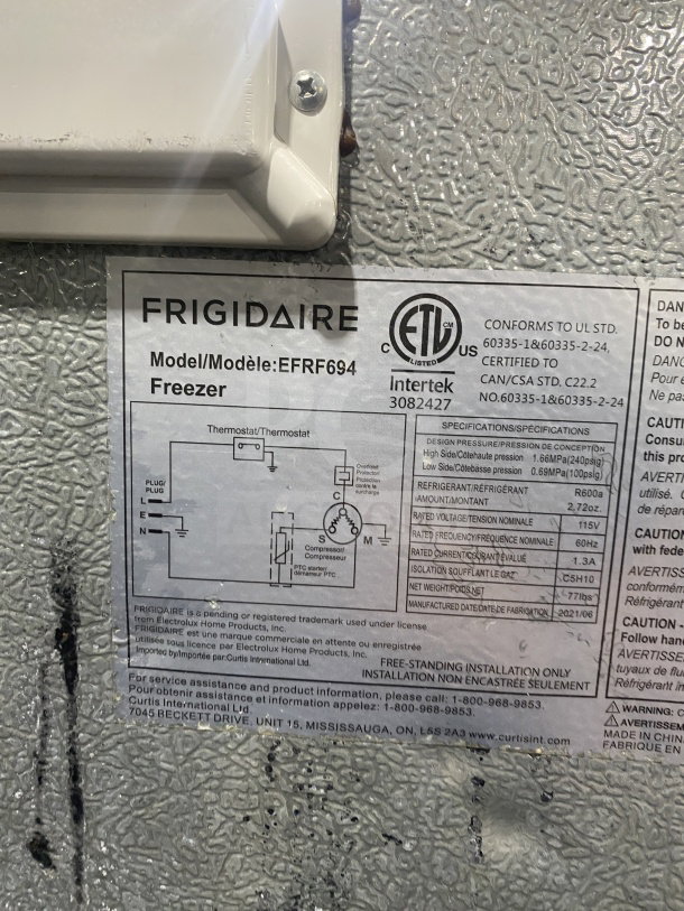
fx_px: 658
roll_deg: -2.4
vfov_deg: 69.4
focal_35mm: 25
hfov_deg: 54.9
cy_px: 456
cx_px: 342
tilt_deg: -11.3
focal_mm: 4.25
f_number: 1.8
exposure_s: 1/60
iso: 200
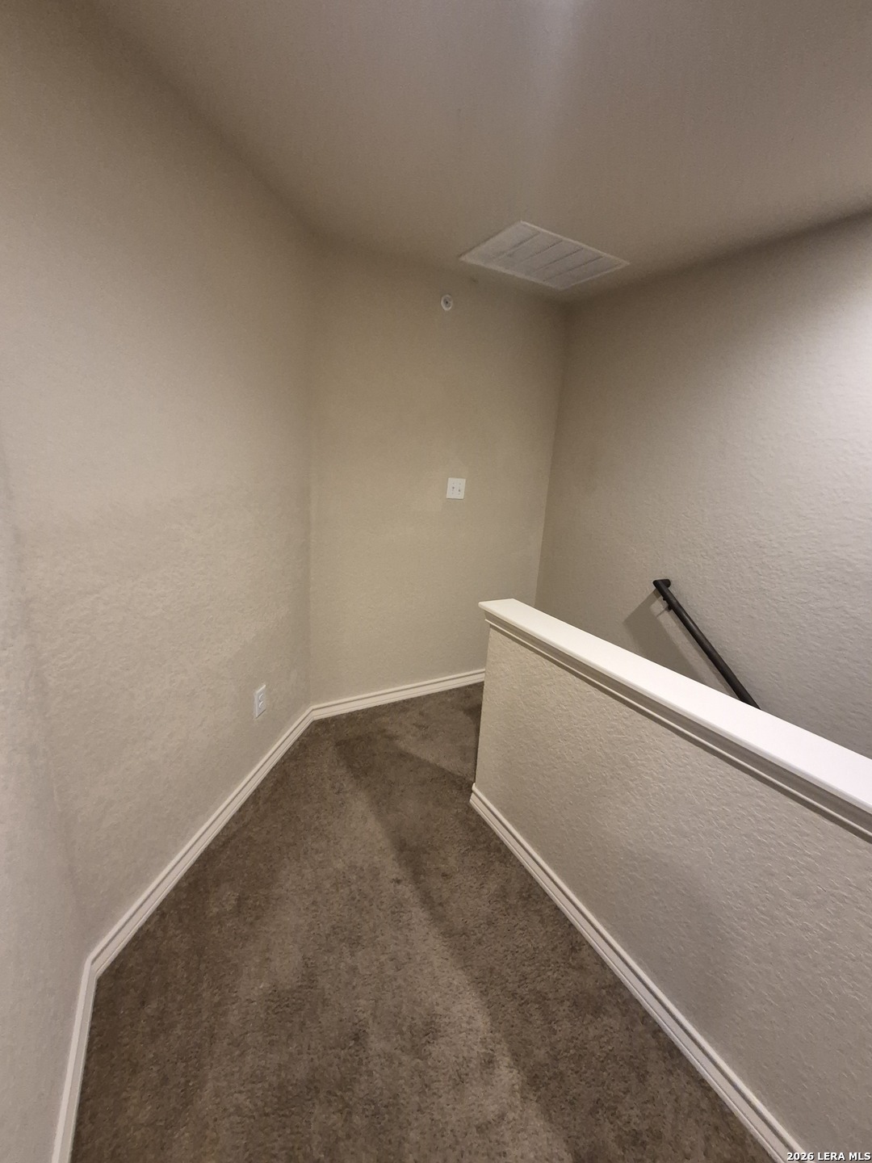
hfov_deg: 89.9
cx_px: 436
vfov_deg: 106.2
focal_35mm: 13
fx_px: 437
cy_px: 582
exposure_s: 1/60
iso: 640
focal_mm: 1.74
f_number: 2.2
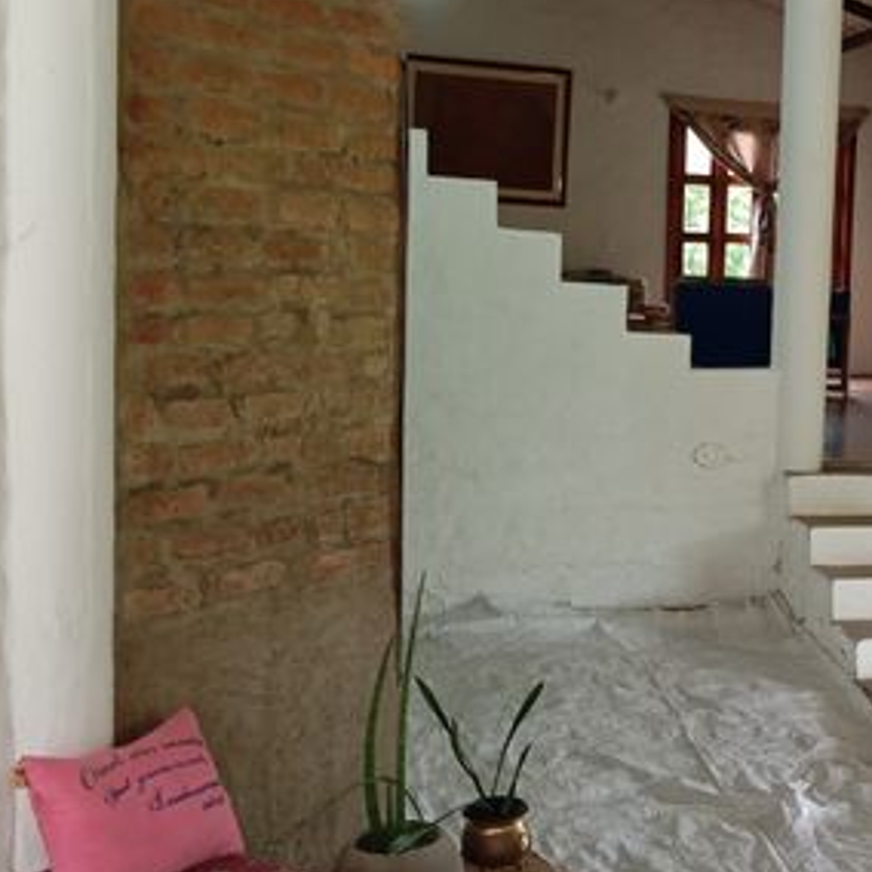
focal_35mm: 58
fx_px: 1653
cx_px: 725
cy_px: 381
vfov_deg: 29.5
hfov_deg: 28.8
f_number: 1.8
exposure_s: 1/40
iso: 885
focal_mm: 4.22
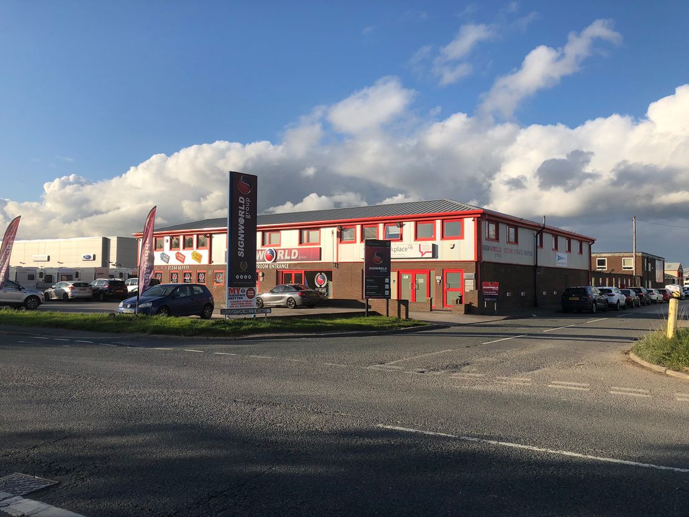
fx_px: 557
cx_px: 344
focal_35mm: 28
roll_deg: +0.4
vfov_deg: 49.8
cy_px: 258
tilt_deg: +3.3
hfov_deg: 63.4
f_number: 1.8
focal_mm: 3.99
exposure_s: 1/2088
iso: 20
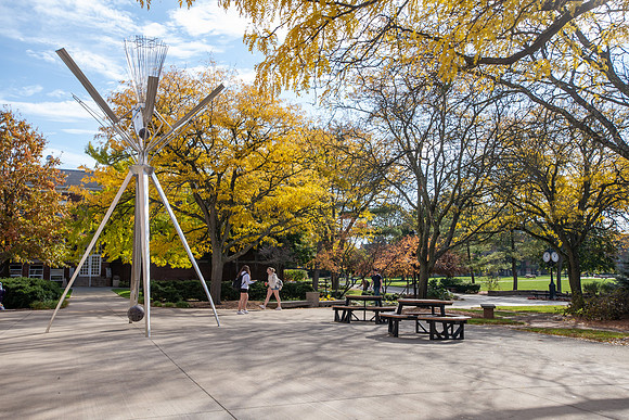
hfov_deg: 58.7
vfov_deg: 41.1
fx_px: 559
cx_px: 314
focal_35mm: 32
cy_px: 210
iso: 250
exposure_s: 1/400
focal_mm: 32
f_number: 7.1
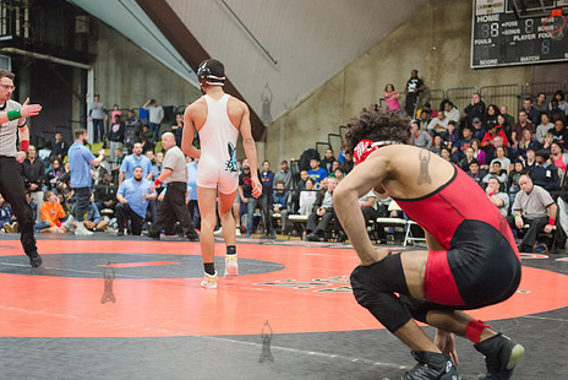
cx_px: 300
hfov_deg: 41.1
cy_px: 245
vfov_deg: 28.0
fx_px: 758
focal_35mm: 48
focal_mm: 35
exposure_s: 1/320
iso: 4000
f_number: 3.2
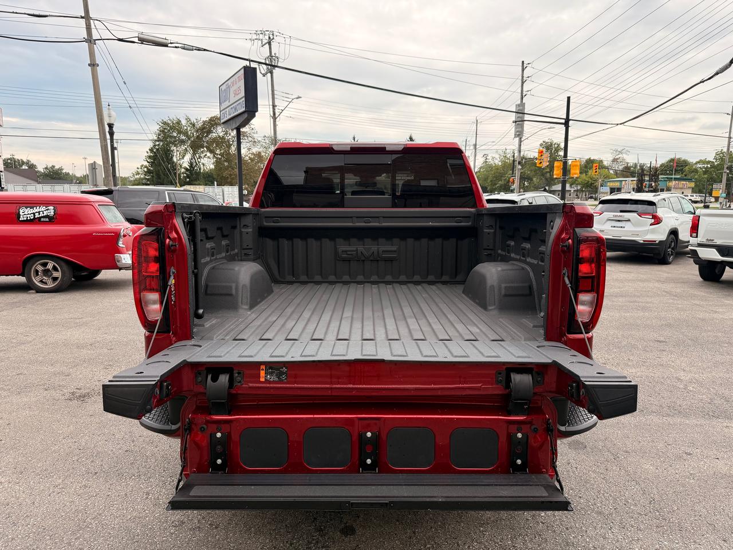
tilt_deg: -8.9
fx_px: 508
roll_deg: -1.2
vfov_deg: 56.8
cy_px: 275
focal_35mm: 24
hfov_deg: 71.6
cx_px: 366
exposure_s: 1/2525
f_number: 1.78
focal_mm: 6.76
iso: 100
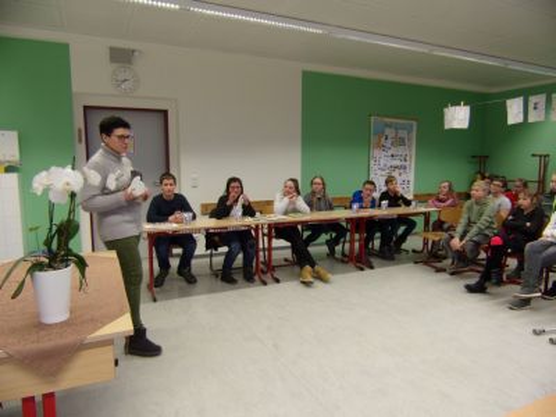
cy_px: 208
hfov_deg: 69.4
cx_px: 278
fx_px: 402
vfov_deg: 54.9
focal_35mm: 25
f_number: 3.5
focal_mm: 4.5
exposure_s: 1/34
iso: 108
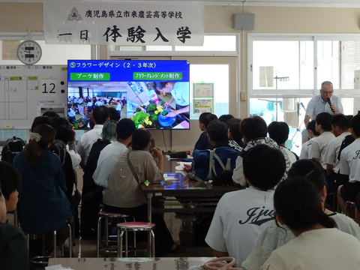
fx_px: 1061
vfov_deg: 14.5
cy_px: 135
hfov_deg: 19.3
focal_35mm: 102
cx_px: 180
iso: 800
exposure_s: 1/100
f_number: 5
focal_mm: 17.49
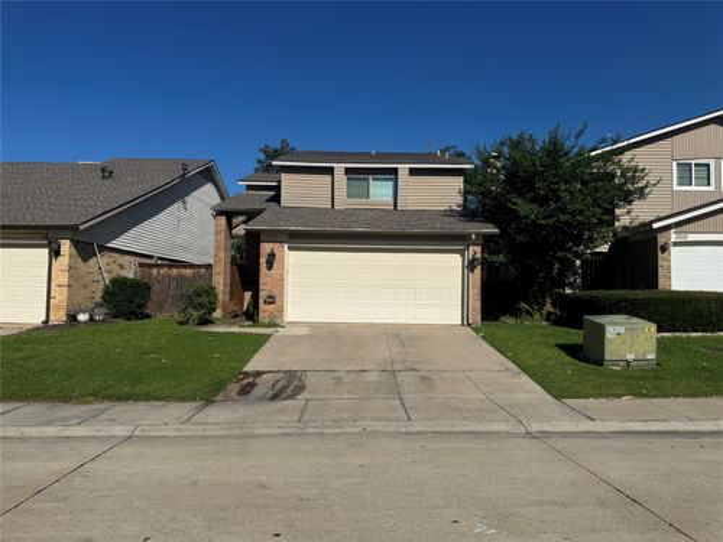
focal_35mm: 24
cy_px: 271
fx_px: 501
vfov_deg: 56.8
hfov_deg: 71.6
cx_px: 362
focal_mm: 6.76
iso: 80
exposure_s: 1/7937
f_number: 1.78
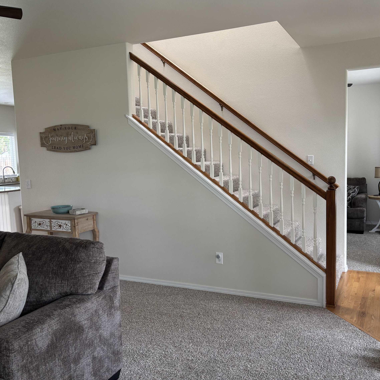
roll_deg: +1.6
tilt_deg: -6.1
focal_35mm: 31
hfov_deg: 52.3
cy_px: 189
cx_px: 219
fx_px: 385
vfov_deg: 52.5
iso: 100
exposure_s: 1/60
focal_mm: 5.96
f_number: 1.6
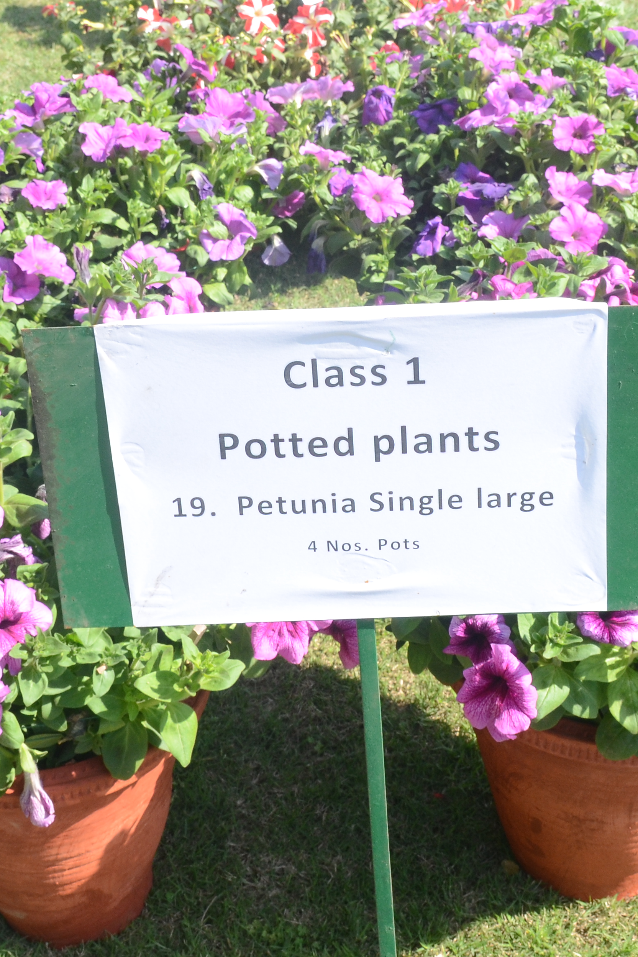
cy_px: 400
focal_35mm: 65
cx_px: 317
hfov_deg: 20.9
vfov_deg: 30.9
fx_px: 1728
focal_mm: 22
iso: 400
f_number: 11
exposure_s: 1/160
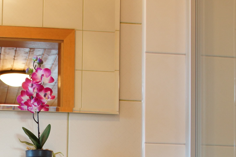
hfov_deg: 21.9
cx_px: 50
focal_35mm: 92
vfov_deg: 14.5
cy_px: 178
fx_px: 603
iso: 200
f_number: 4
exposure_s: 1/15
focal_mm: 22
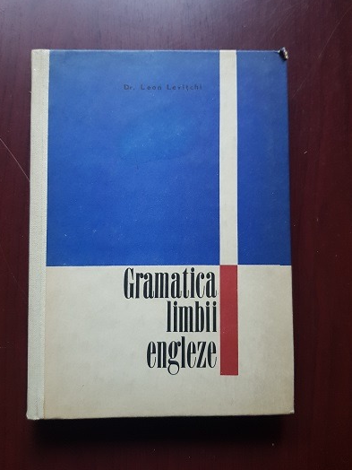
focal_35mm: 27
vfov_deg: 65.3
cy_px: 233
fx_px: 366
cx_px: 174
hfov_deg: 51.4
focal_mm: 4.3
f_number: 1.7
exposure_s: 1/13
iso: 200
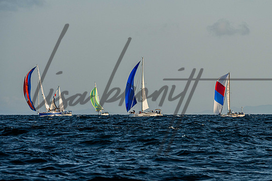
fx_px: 2068
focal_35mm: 274
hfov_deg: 7.5
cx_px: 158
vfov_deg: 5.0
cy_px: 81
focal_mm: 200
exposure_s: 1/2000
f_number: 8
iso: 400
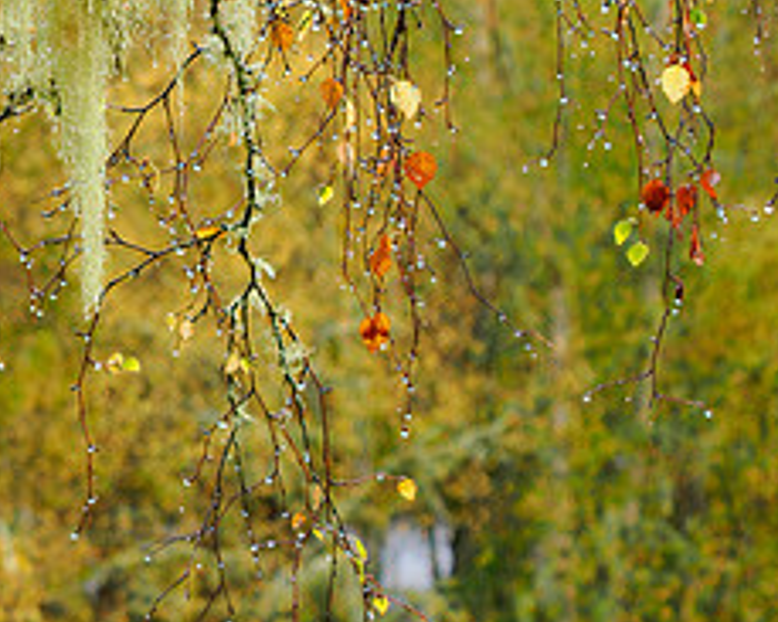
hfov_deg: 9.7
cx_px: 20
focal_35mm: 198
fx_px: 4557
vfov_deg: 7.8
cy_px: 100
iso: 200
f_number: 4
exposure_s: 1/60
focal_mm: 40
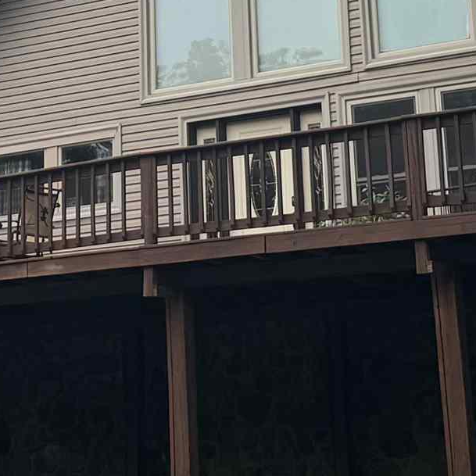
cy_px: -4
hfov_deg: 16.2
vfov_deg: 15.9
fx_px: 1665
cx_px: 103
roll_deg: +1.1
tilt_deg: +17.4
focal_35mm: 107
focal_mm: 6.76
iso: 80
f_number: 1.78
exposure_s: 1/3759
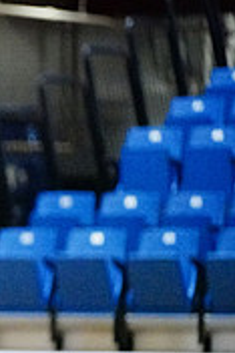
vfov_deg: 4.7
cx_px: -335
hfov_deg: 3.1
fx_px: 4267
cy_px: 292
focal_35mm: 435
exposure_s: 1/1600
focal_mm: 132
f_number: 2.8
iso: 25600
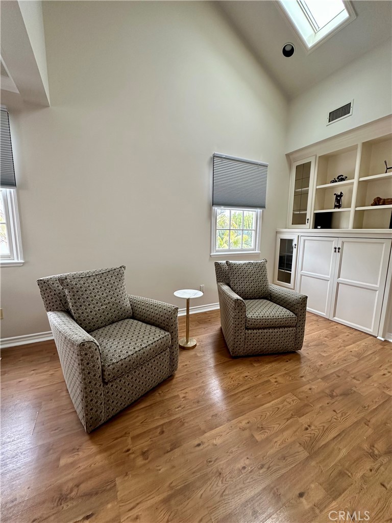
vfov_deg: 102.1
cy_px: 262
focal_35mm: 14
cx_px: 196
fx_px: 211
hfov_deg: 85.7
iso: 160
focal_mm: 2.22
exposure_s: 1/99
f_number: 2.2
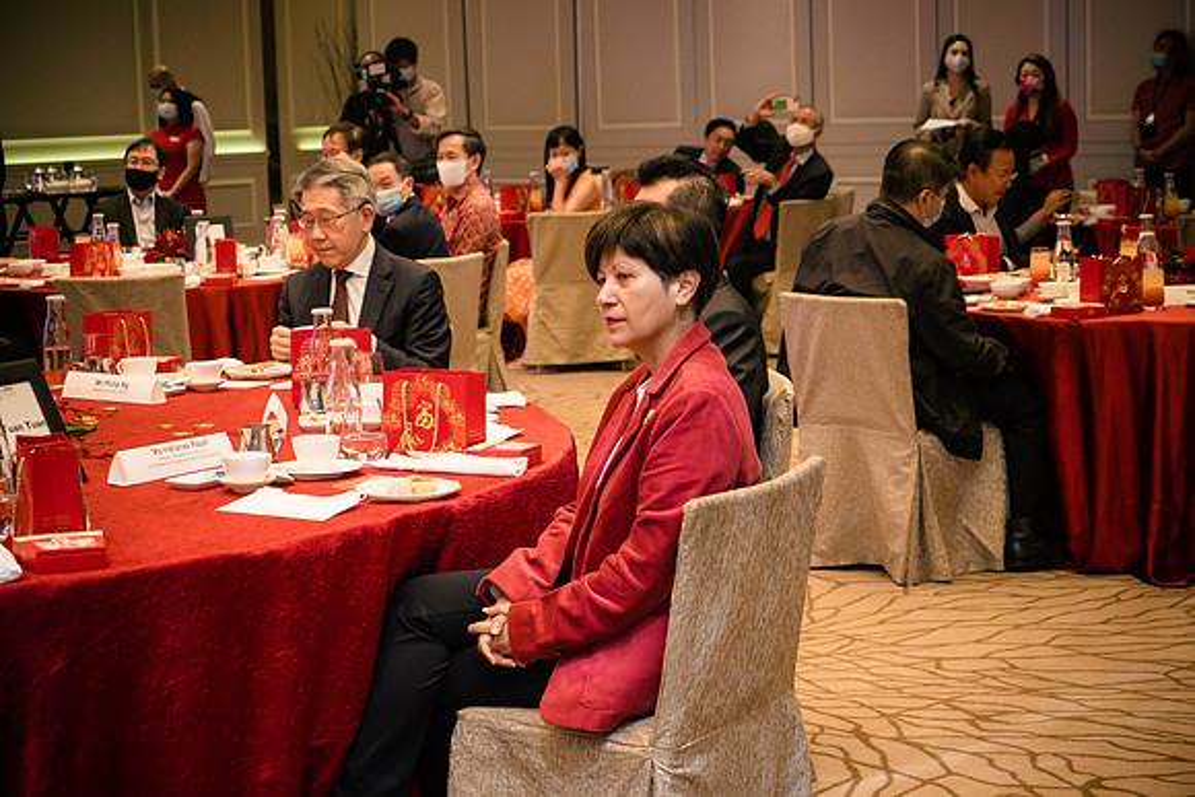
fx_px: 2486
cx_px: 598
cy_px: 398
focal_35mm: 75
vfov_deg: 18.2
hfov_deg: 27.0
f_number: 2.8
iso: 1000
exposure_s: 1/160
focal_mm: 35
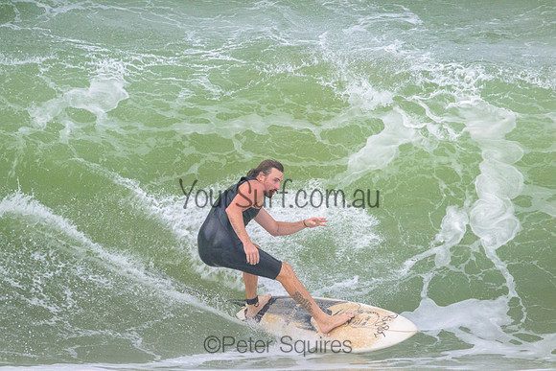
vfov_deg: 1.7
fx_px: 12358
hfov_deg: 2.6
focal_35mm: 800
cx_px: 278
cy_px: 186
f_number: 11
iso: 6400
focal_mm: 800
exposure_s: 1/3200
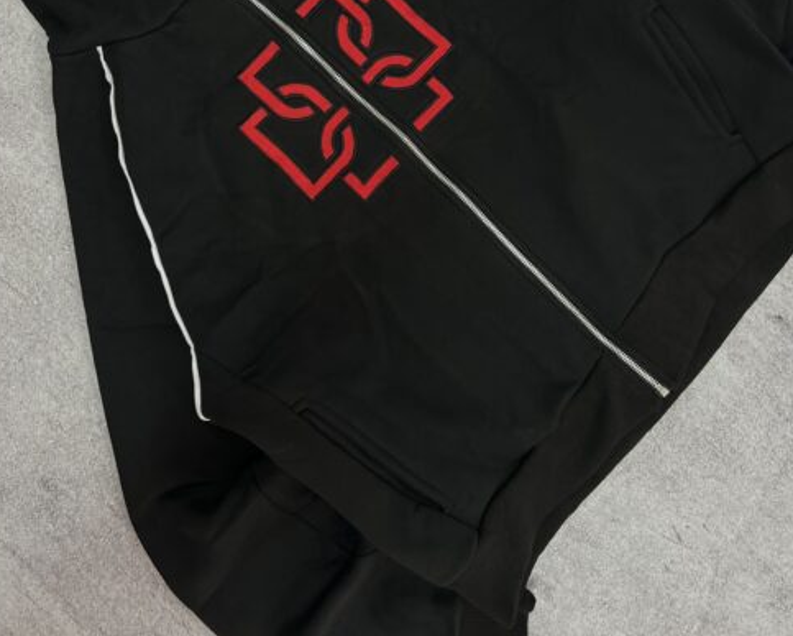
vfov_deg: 34.6
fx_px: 986
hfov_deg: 43.8
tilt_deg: -84.7
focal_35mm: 42
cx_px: 394
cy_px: 123
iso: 125
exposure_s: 1/78
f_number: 1.5
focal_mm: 5.7
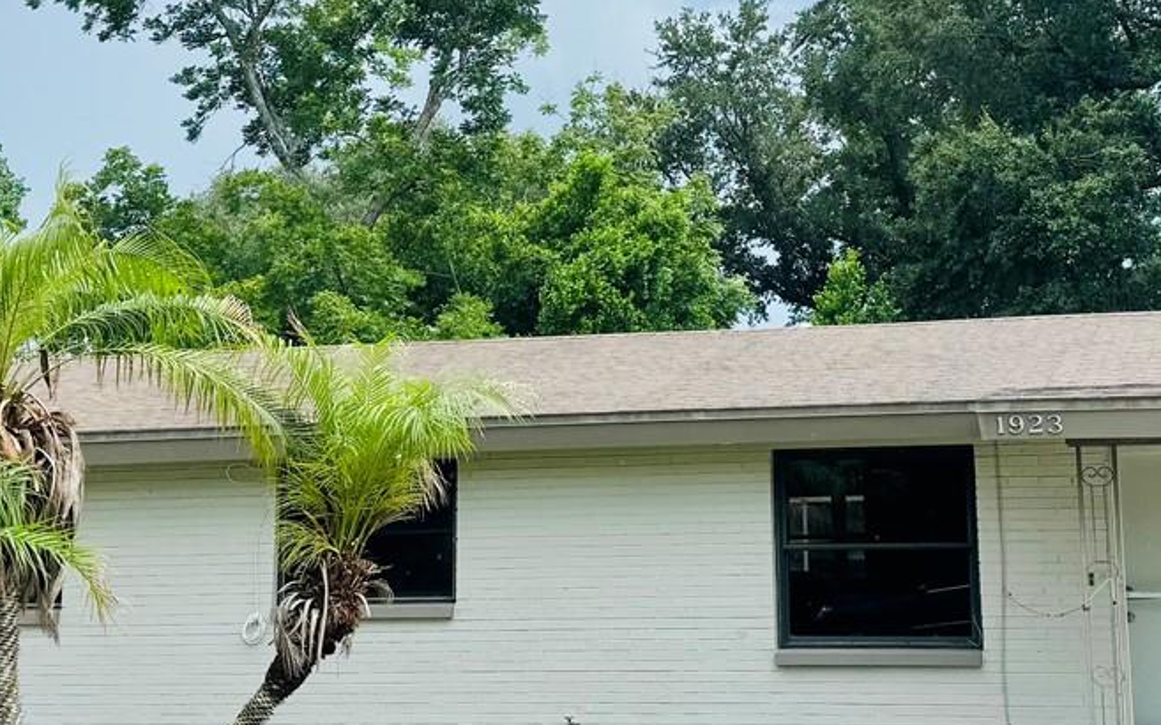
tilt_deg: +13.4
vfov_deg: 20.8
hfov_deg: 32.8
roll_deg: +0.1
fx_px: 1961
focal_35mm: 62
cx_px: 740
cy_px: 226
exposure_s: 1/1456
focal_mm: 6.76
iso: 80
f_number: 1.78
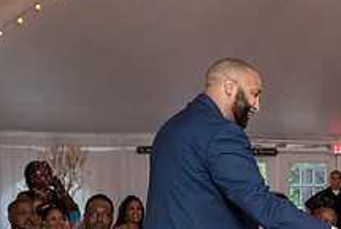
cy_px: 249
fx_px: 1176
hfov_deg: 16.0
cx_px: 377
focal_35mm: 124
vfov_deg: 11.0
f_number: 4
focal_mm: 36
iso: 2000
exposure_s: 1/200
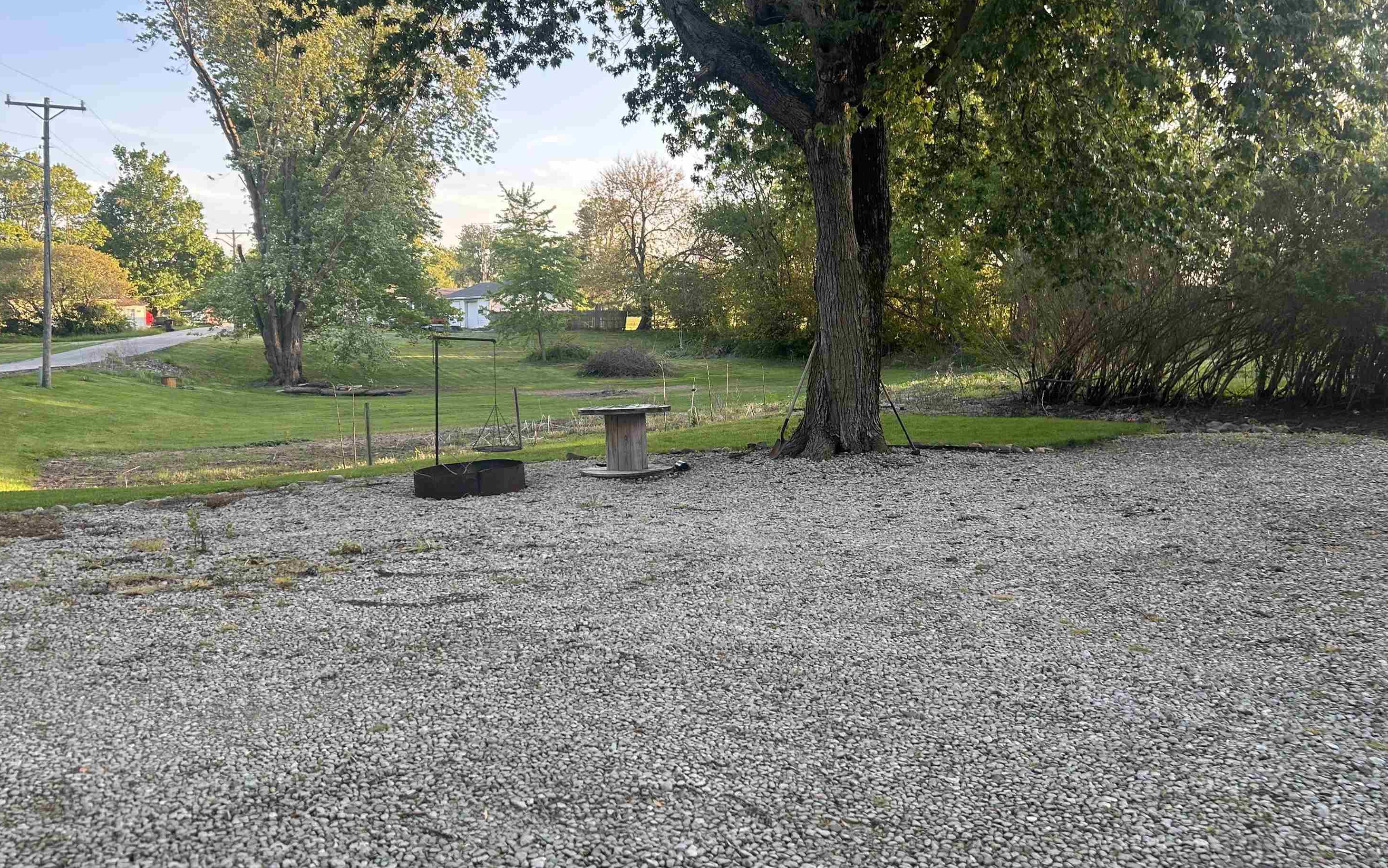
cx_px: 664
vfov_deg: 43.1
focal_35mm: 29
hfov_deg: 64.6
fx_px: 1097
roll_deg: +0.6
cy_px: 400
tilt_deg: -5.0
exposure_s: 1/164
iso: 50
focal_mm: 5.7
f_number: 1.5
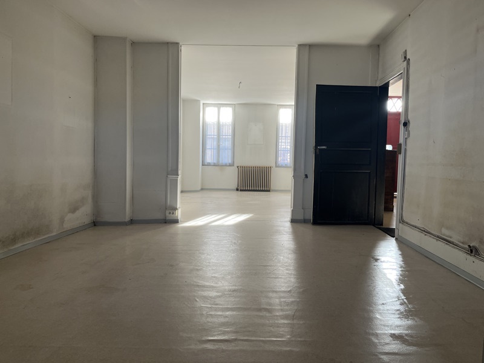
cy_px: 182
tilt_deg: -3.9
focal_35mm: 26
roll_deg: -1.5
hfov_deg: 67.3
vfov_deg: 53.1
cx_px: 242
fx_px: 364
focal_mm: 5.1
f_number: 1.6
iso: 80
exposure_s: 1/121
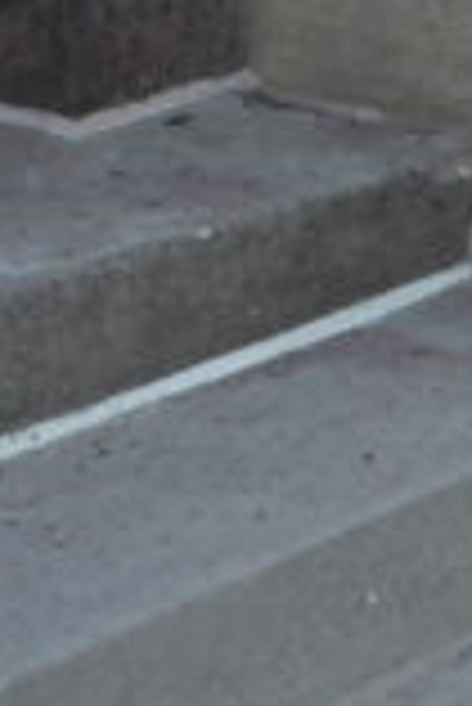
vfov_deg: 14.3
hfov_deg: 9.2
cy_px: -409
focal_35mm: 132
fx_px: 2590
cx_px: 1178
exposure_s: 1/200
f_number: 7.1
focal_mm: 18
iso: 1000
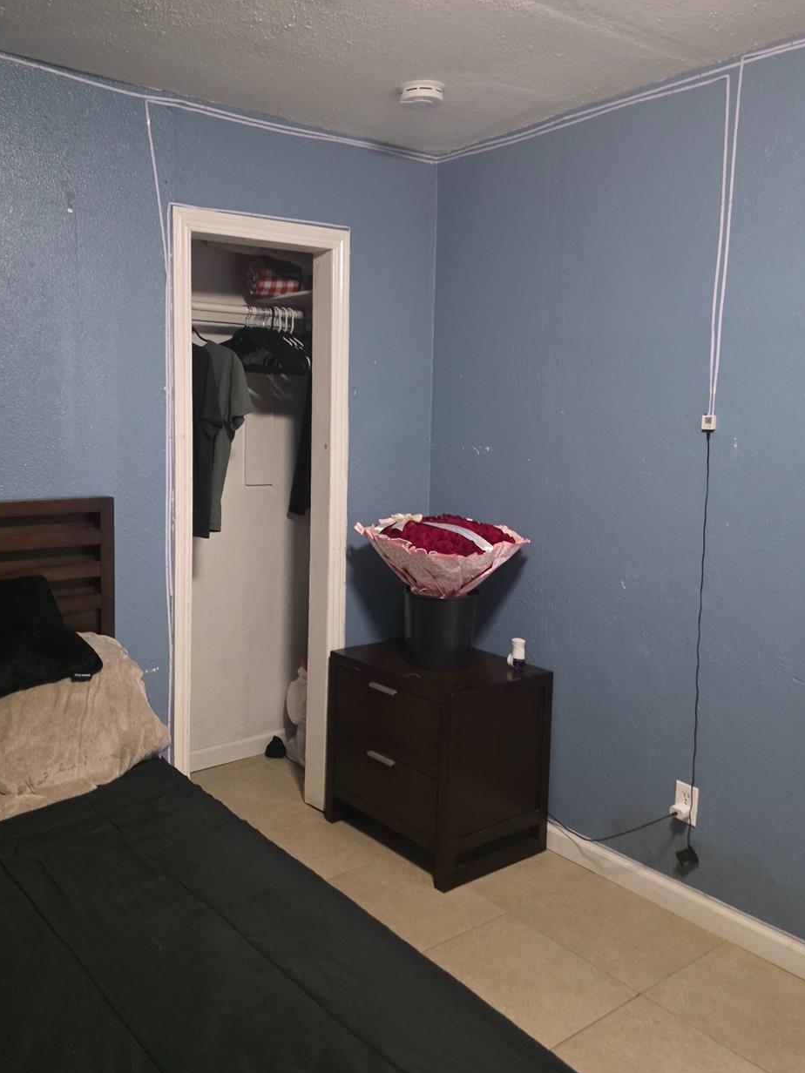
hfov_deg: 49.6
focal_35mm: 28
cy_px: 510
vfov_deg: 63.4
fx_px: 868
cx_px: 356
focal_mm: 6.3
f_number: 1.7
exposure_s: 1/40
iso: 1250
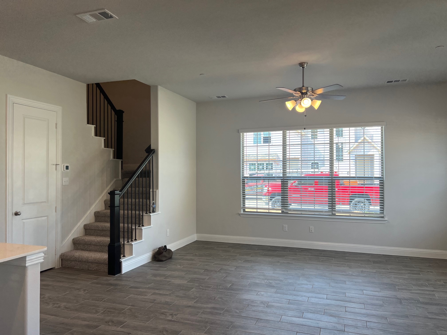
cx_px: 224
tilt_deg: +1.0
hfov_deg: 67.3
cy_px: 168
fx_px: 336
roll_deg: +0.2
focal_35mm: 26
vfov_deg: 53.1
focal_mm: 5.7
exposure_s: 1/158
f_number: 1.5
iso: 50
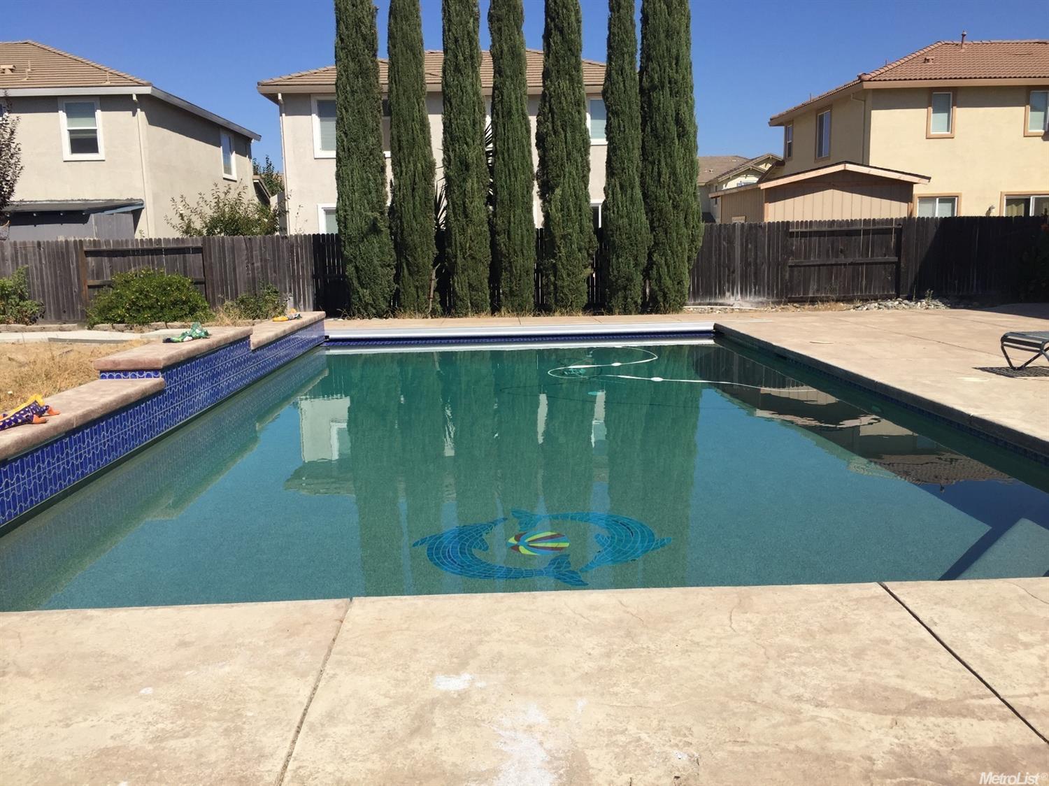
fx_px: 879
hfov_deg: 61.7
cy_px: 393
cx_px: 524
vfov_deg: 48.2
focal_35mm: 29
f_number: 2.2
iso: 32
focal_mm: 4.15
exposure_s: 1/2475
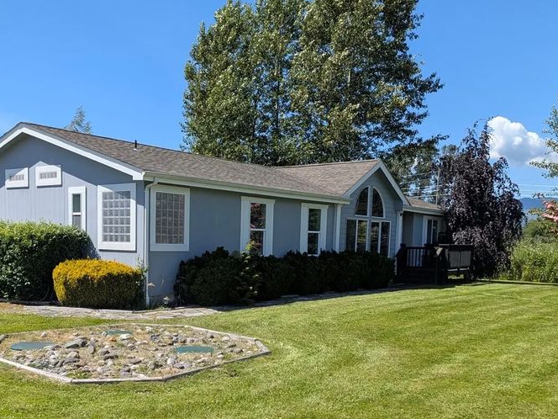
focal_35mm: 37
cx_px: 213
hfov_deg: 49.7
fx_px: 596
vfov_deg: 38.2
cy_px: 284
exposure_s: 1/1433
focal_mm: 4.53
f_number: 1.7
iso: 33
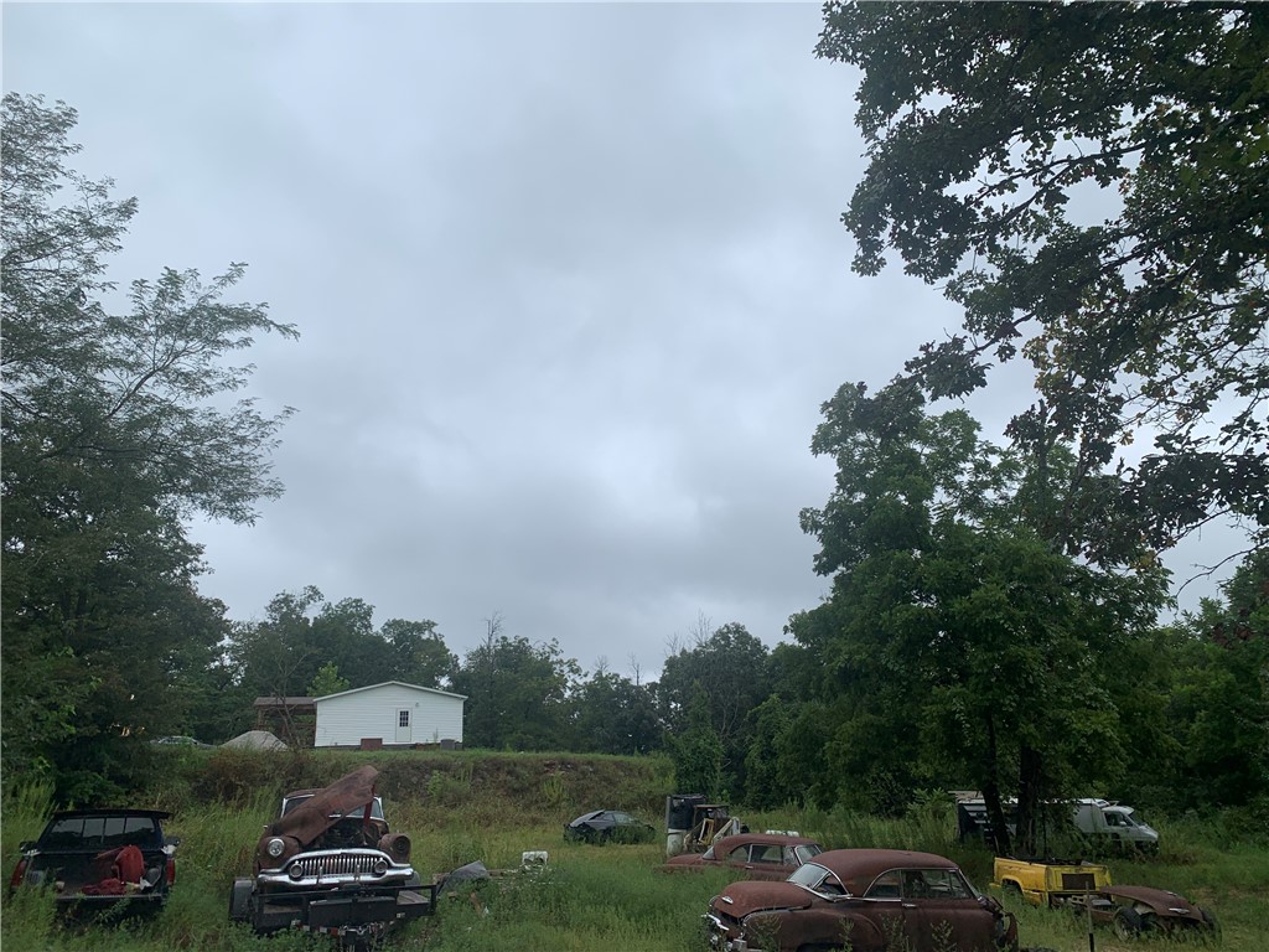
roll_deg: +2.0
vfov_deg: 53.1
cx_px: 634
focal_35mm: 26
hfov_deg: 67.3
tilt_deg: +19.4
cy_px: 476
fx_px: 953
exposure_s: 1/2208
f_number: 1.8
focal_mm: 4.25
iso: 25
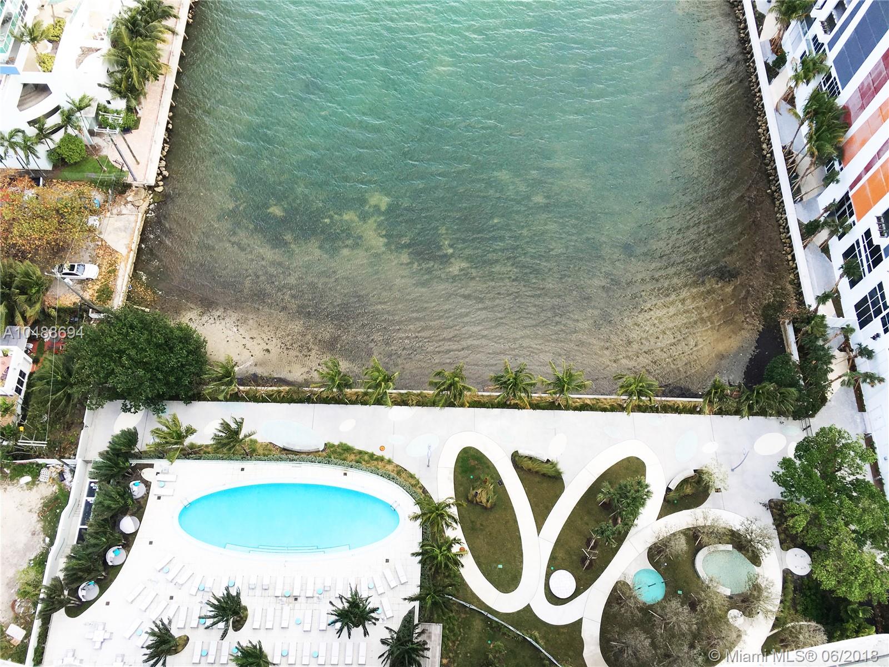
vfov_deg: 48.2
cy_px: 334
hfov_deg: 61.7
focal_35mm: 29
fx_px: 745
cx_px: 444
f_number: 2.2
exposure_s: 1/541
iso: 25
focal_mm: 4.15
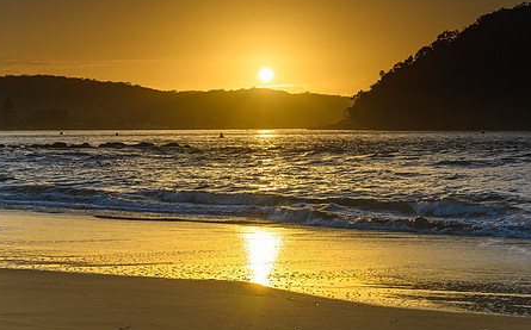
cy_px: 123
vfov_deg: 17.1
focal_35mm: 76
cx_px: 334
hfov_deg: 27.1
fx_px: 1099
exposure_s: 1/200
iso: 50
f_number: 8
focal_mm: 38
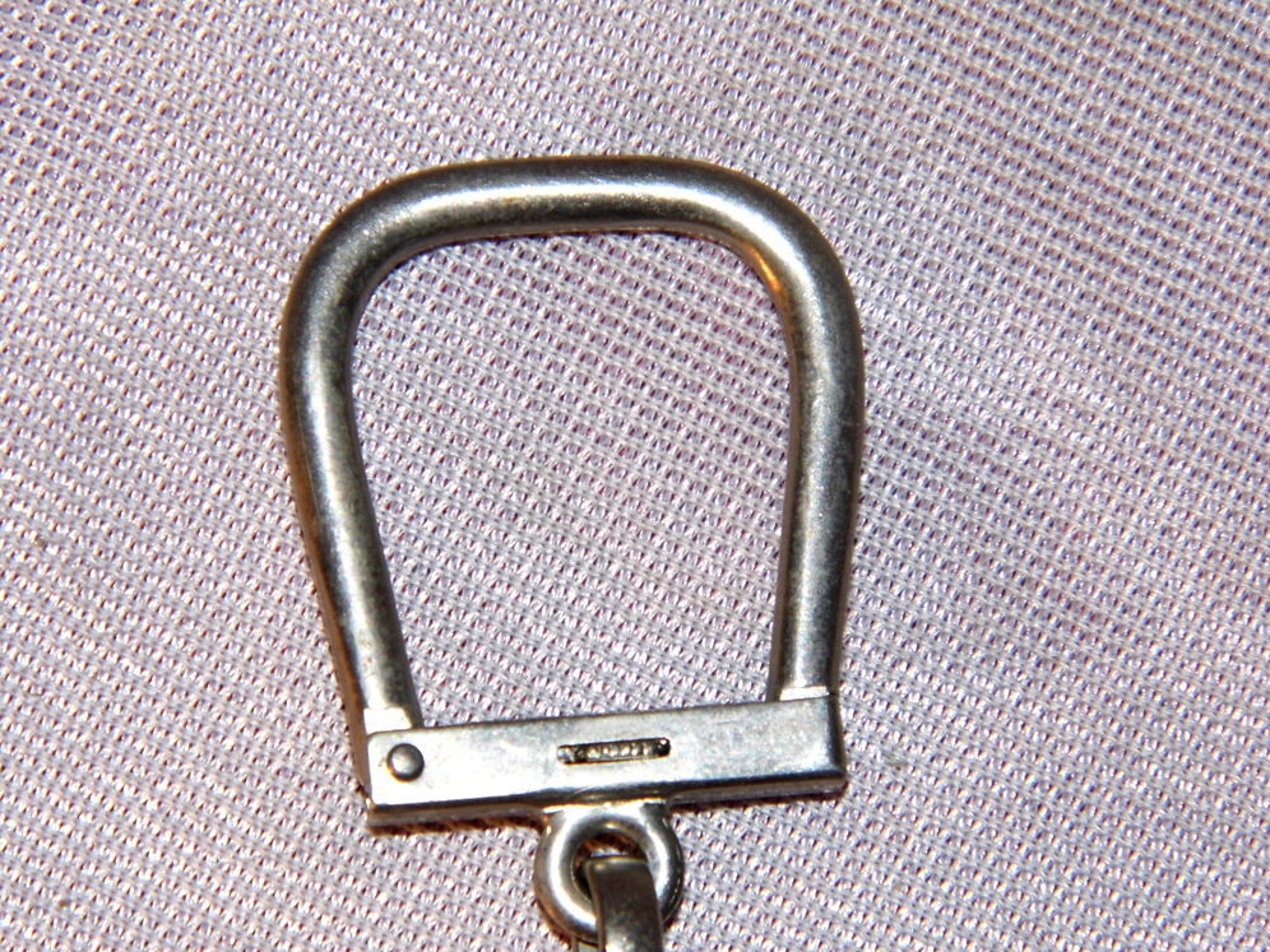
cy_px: 477
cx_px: 636
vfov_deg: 6.6
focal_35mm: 224
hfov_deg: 8.8
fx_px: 8218
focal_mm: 40
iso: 100
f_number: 5.4
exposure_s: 1/60
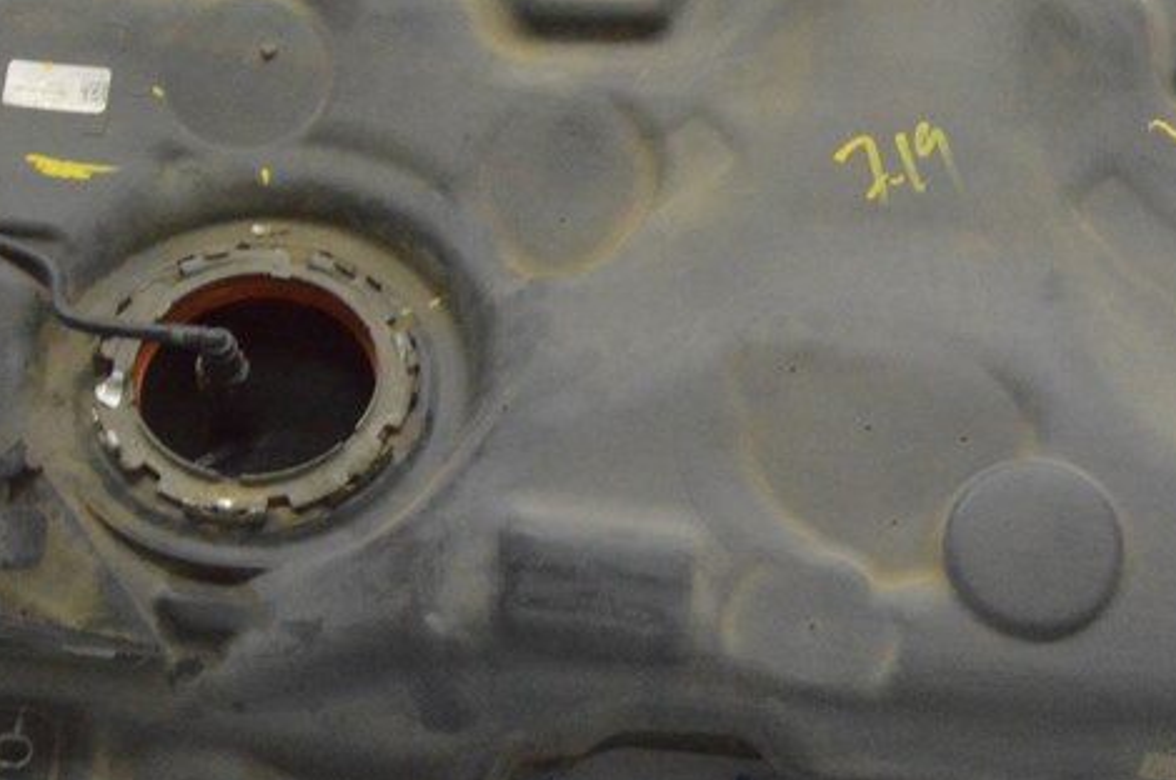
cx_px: 853
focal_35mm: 85
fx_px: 2773
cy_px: 204
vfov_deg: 16.0
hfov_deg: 23.7
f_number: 20
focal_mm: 26
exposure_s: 1/20
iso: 6400
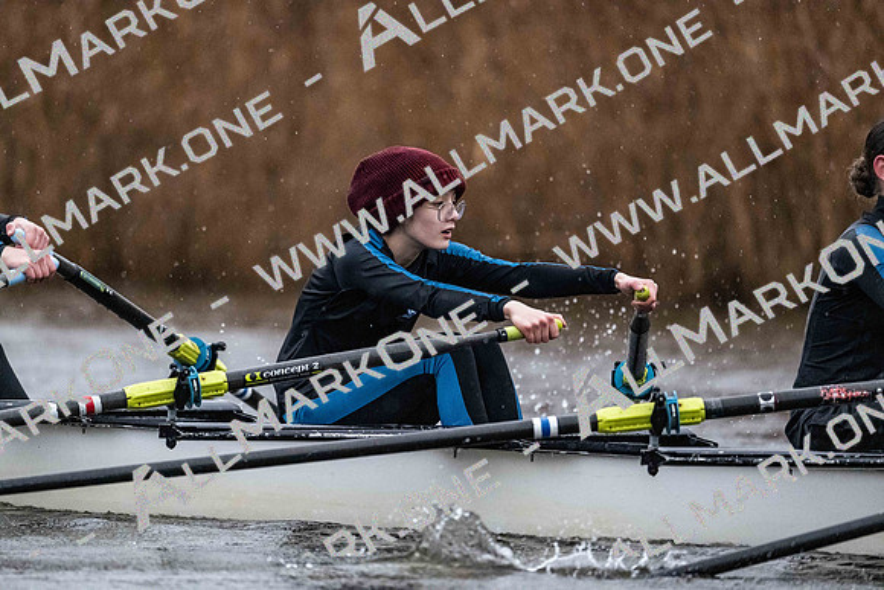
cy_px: 295
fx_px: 9824
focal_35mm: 400
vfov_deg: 3.4
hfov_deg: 5.2
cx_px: 442
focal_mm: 400
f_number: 4.5
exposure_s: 1/1600
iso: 10000
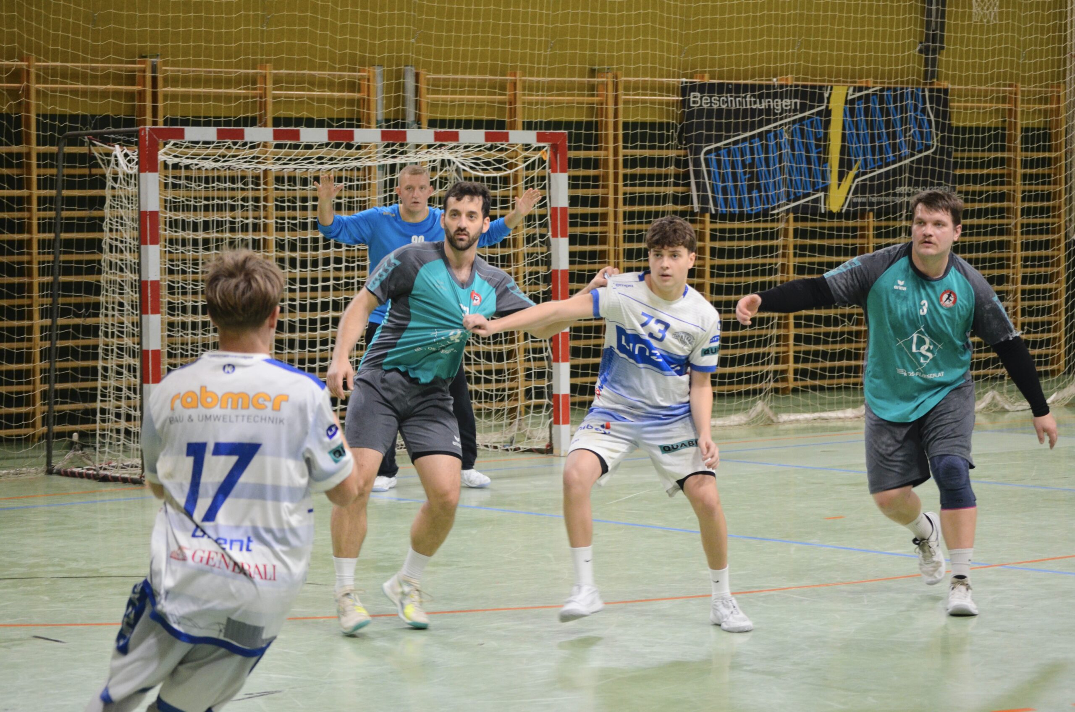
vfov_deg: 14.6
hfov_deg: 22.0
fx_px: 2772
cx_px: 538
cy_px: 356
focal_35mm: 93
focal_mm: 62
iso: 1600
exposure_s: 1/200
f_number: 4.2
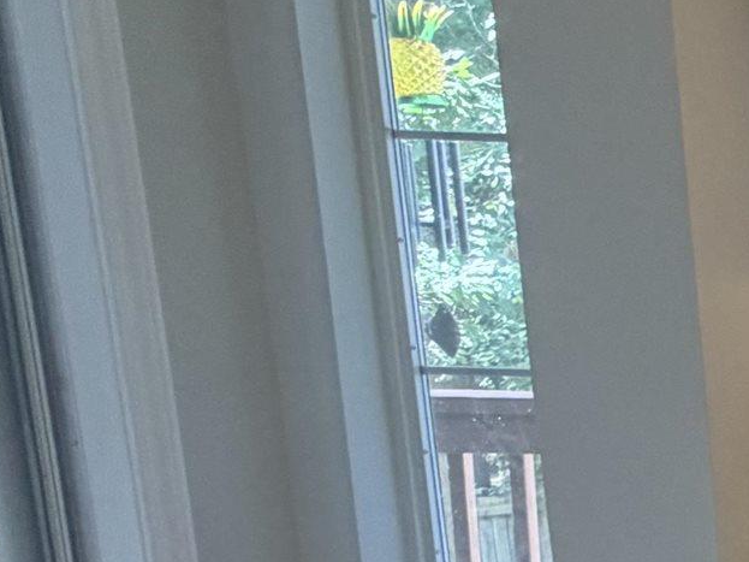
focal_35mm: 69
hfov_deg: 16.0
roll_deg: -1.7
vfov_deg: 20.8
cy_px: 515
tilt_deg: -10.5
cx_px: 1723
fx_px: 1493
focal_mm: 2.22
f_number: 2.2
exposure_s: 1/120
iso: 250
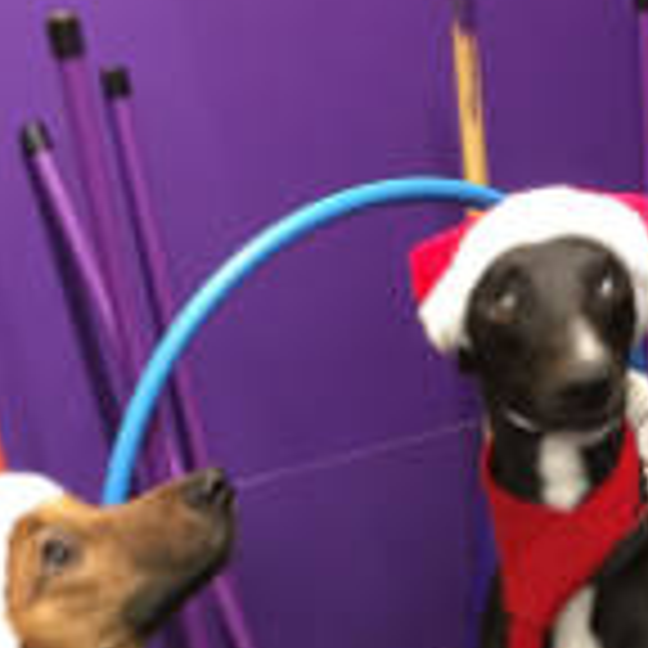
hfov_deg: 24.2
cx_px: 414
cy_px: 864
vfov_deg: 21.7
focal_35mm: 71
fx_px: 1504
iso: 125
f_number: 2.2
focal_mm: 4.2
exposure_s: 1/8
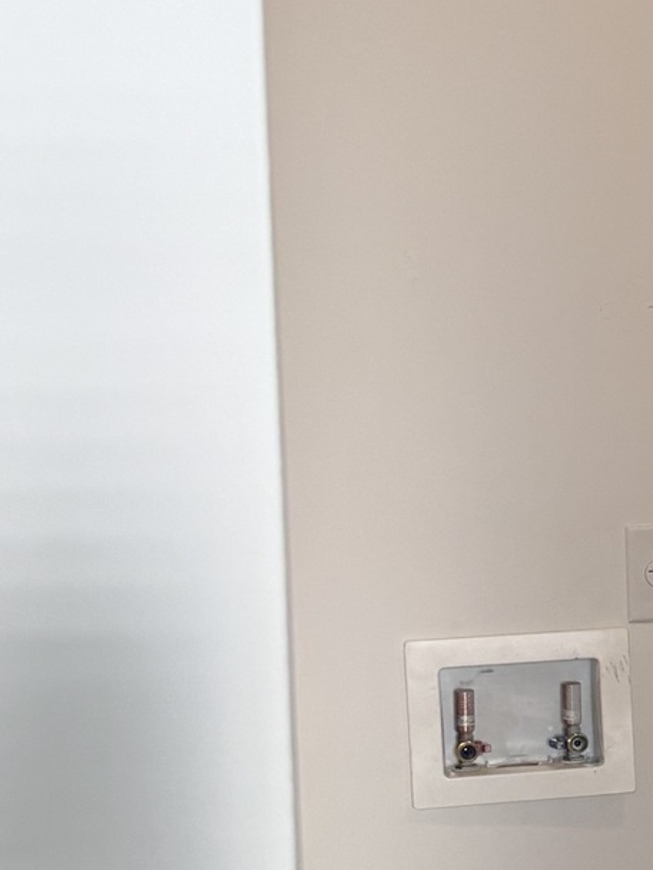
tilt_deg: -6.6
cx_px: 1200
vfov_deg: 21.5
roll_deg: -1.3
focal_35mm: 91
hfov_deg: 14.2
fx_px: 2289
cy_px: 571
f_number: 1.78
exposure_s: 1/120
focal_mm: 6.76
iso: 80
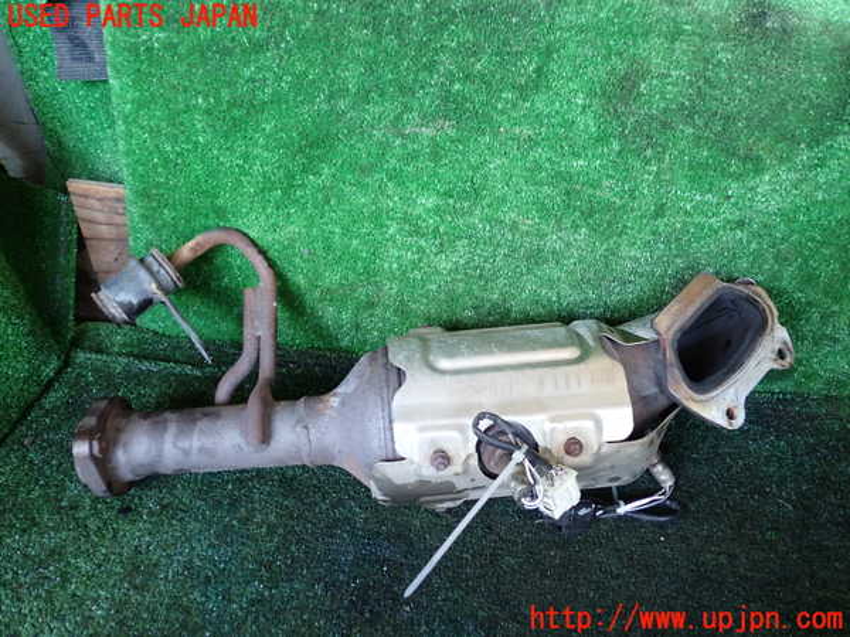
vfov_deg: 46.8
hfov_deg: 60.0
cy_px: 318
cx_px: 425
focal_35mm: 30
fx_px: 737
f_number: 2.3
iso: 200
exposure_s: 1/40
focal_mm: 5.4
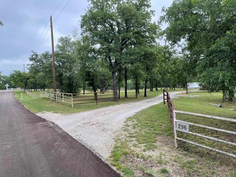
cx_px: 118
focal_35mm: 25
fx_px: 170
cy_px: 88
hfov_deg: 69.4
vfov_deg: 54.9
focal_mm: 5.1
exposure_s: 1/466
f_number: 1.6
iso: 32
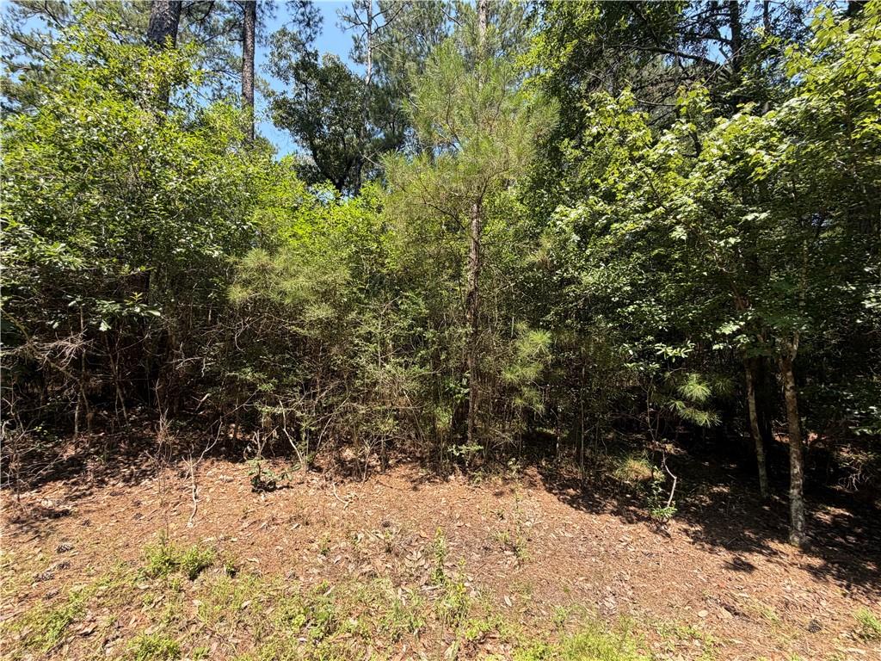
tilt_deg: +3.2
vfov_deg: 85.7
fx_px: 356
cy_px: 330
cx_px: 440
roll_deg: -2.6
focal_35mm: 14
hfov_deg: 102.1
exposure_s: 1/482
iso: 64
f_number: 2.2
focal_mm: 2.22
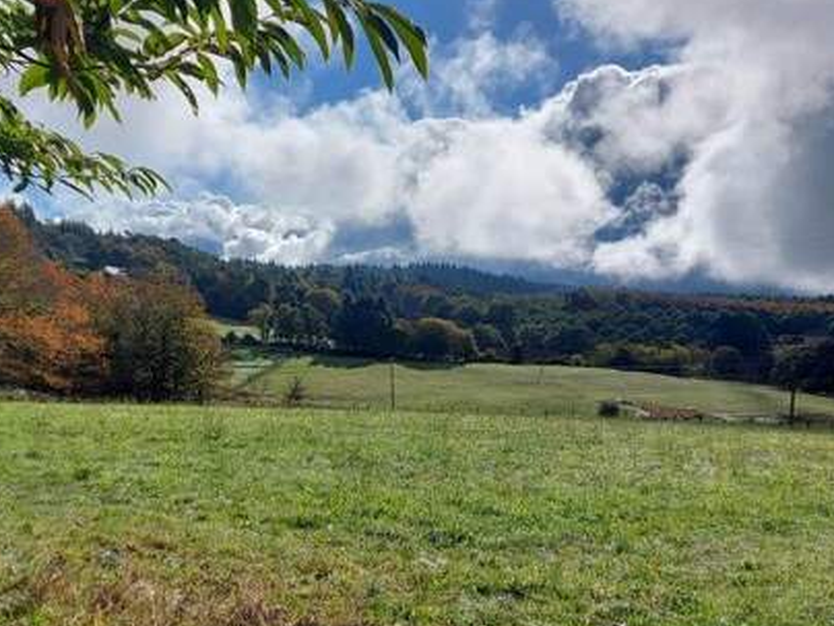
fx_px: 916
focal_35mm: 38
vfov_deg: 37.5
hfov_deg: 48.9
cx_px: 363
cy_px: 384
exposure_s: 1/2058
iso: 32
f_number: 1.8
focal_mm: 5.23
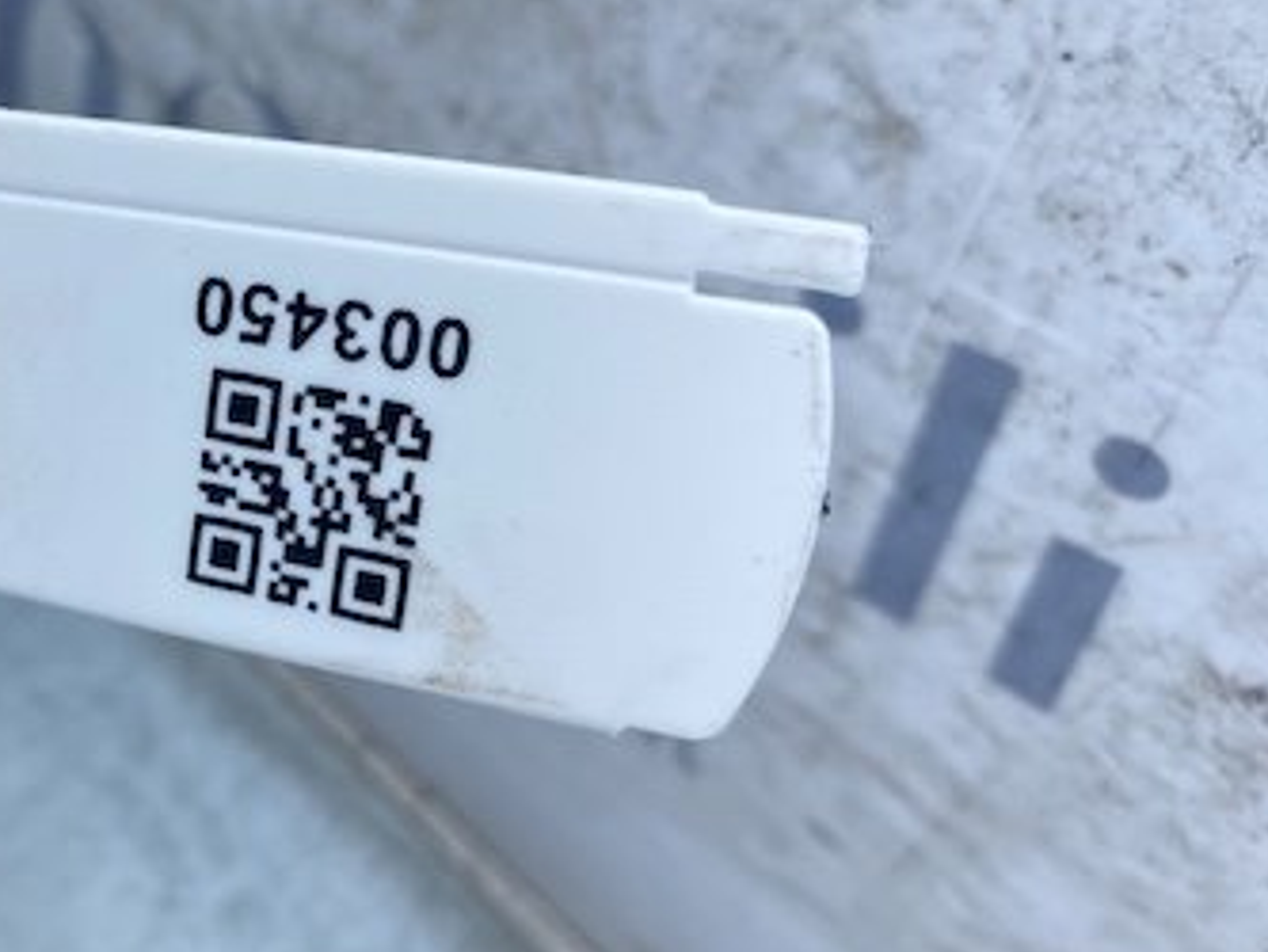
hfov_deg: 35.4
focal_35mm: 50
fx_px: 1832
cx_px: 69
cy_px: 449
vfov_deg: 29.1
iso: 32
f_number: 1.8
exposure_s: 1/463
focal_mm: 4.25
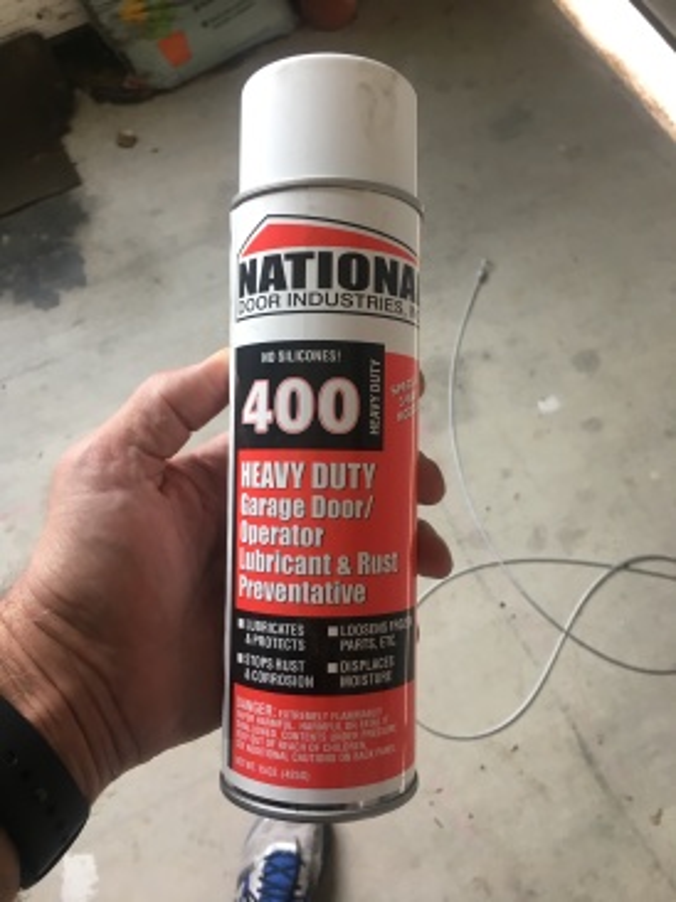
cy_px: 451
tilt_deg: -67.8
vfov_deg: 61.7
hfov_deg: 48.2
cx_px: 338
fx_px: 756
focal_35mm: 29
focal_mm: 4.15
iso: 50
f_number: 2.2
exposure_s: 1/30
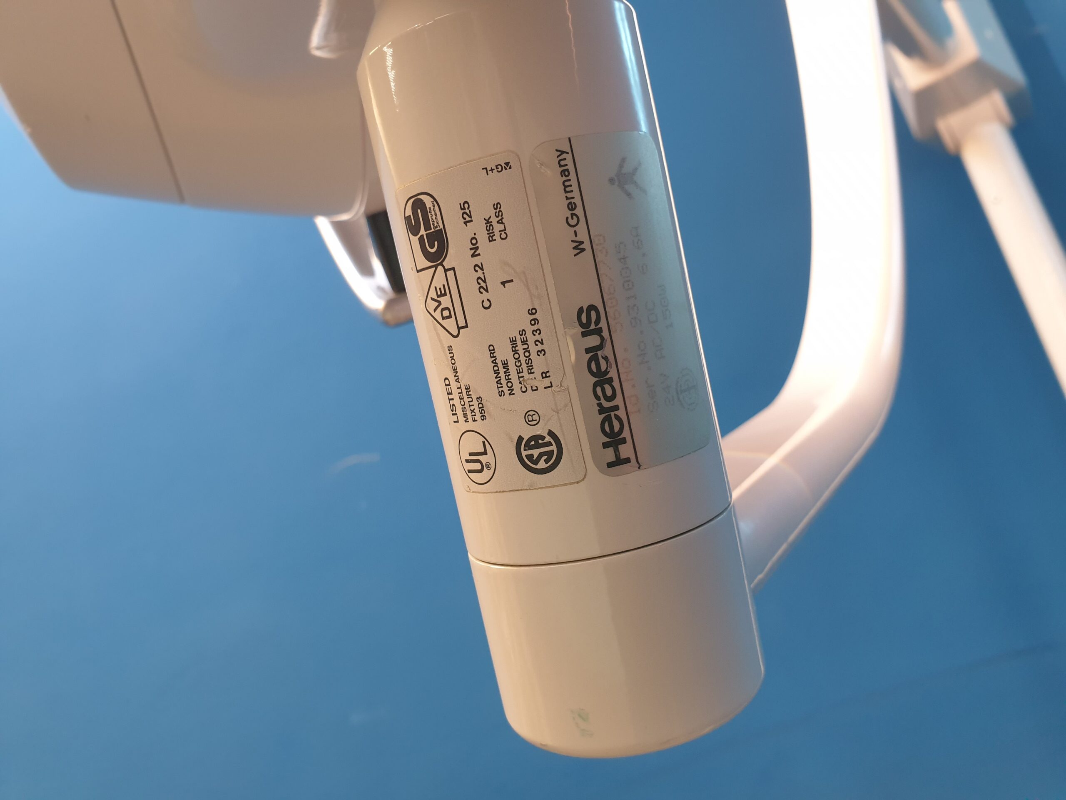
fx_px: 801
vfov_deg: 53.1
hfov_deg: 67.3
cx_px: 533
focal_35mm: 26
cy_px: 400
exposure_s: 1/50
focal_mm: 4.3
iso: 250
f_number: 2.4
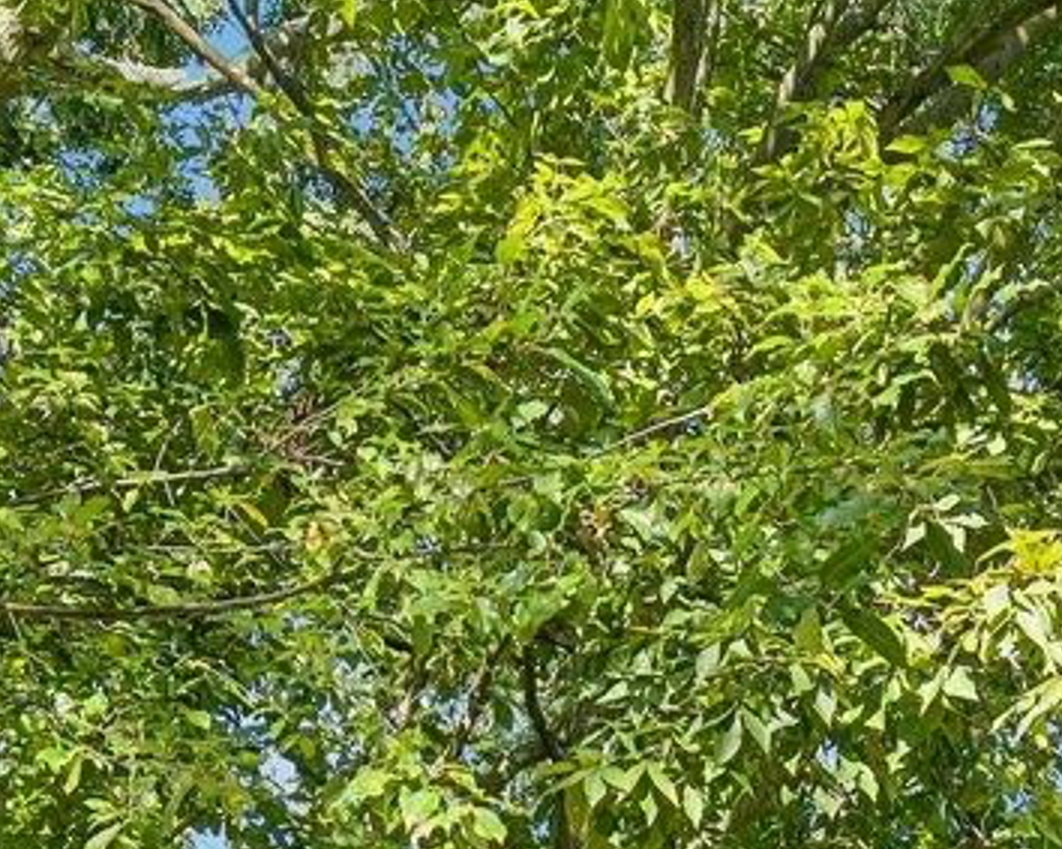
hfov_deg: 25.0
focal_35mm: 76
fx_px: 2388
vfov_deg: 15.3
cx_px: 642
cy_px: 1792
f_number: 8
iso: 400
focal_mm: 14
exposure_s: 1/320
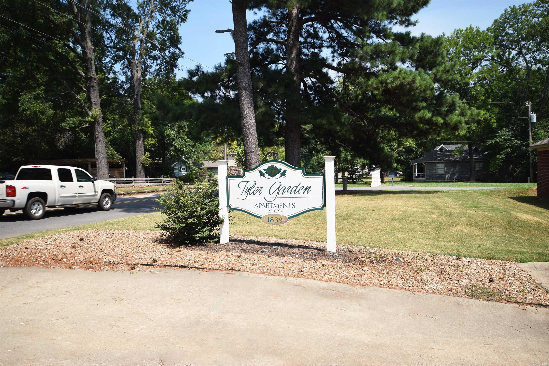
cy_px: 183
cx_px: 274
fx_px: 457
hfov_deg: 61.9
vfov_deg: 43.6
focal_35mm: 30
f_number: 9
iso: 200
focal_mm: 20
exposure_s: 1/320
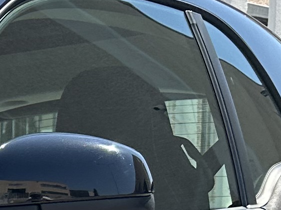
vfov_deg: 8.1
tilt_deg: -6.2
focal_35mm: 172
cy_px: 457
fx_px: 1396
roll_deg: +1.4
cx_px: -383
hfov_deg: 10.1
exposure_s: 1/2110
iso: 80
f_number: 1.78
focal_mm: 6.86
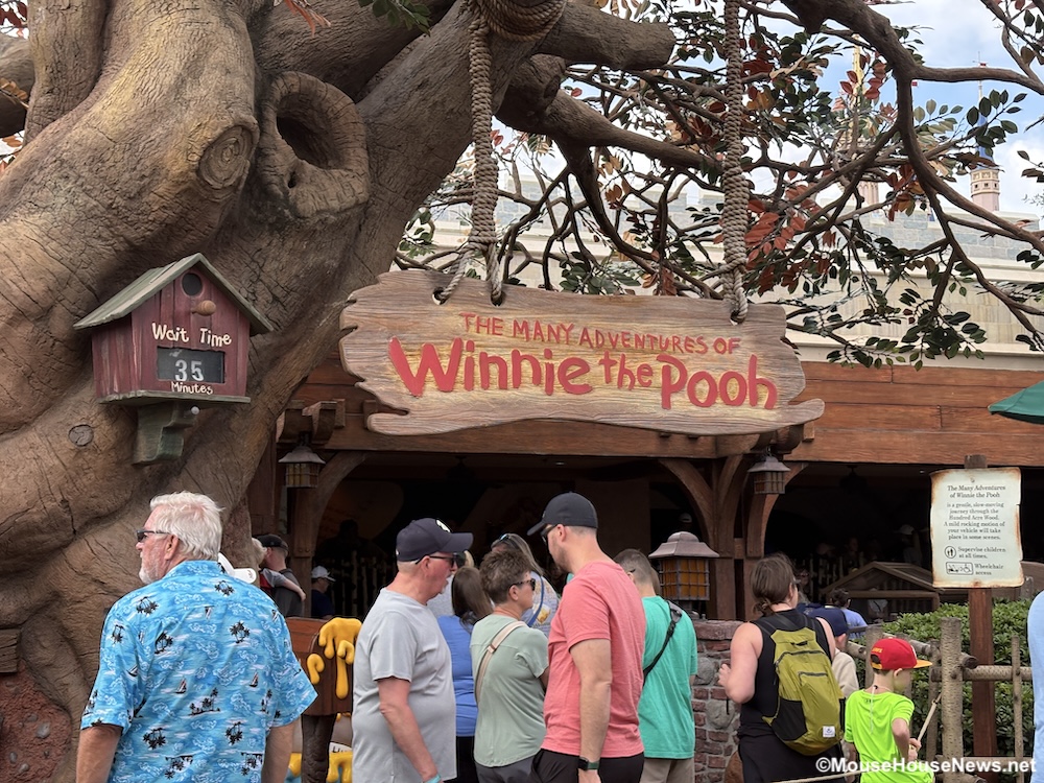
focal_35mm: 52
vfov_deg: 28.0
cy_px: 392
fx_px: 1568
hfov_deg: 36.8
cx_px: 522
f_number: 1.6
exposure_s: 1/527
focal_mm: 5.96
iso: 50
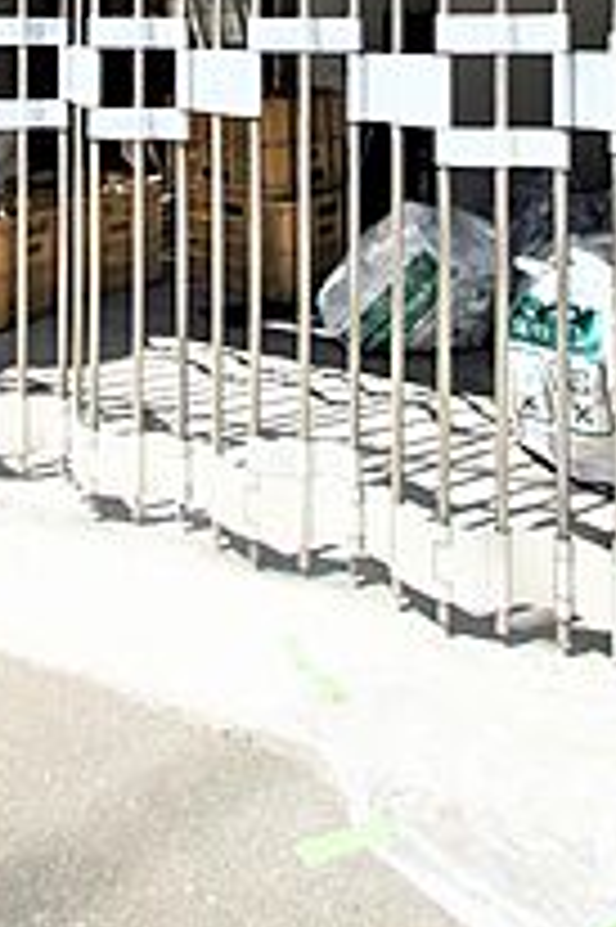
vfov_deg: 46.0
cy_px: 4
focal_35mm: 35
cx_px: 151
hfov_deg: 36.9
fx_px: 900
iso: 100
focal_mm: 10
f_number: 7.1
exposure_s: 1/160
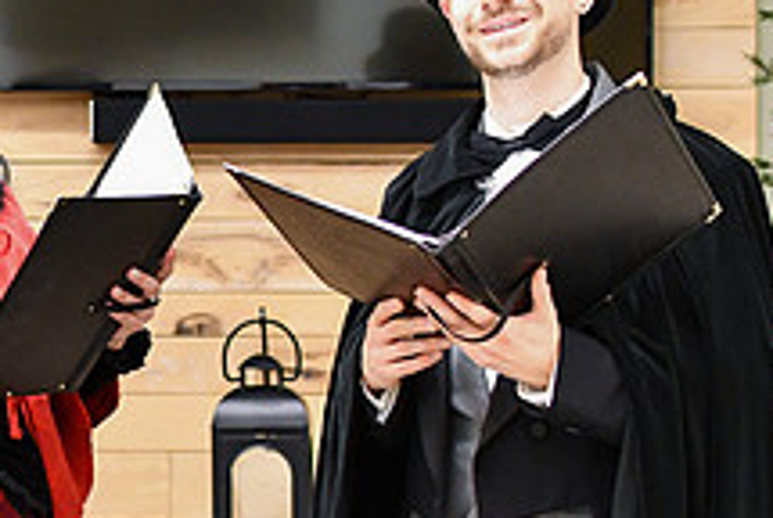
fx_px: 3010
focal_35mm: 140
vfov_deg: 9.8
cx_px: -201
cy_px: 329
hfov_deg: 14.1
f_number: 2.8
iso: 2800
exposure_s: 1/125
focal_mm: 35
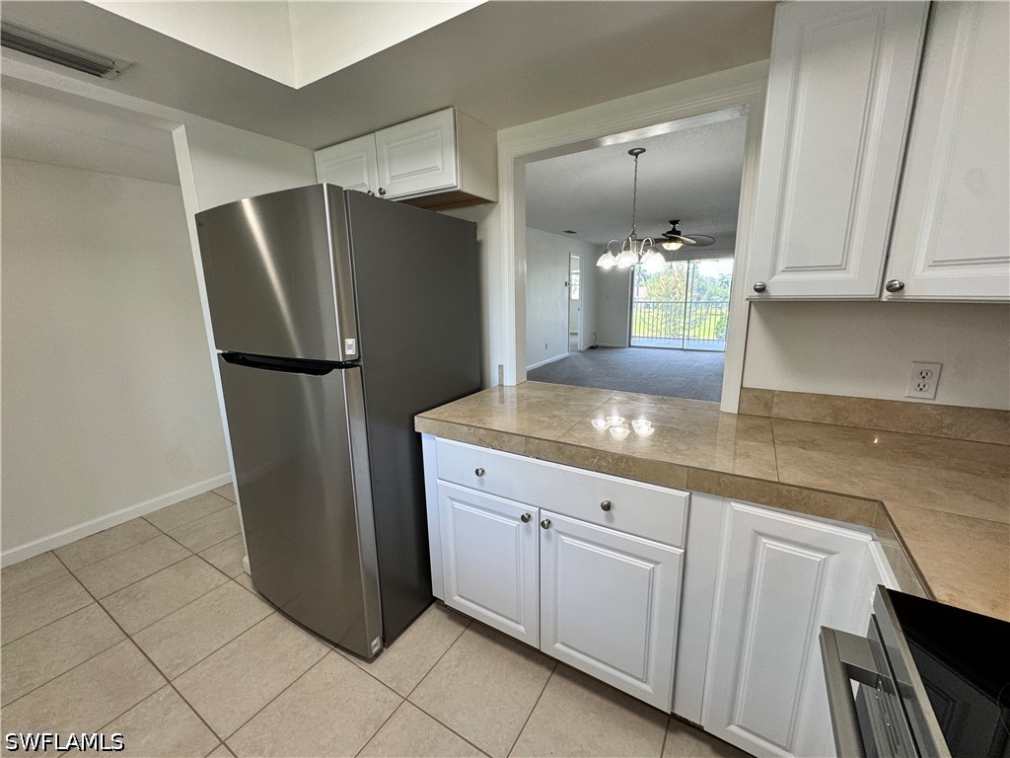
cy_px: 379
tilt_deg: -12.1
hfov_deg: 102.1
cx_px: 505
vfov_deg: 85.7
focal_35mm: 14
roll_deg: +0.3
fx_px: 408
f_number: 2.2
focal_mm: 2.22
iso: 125
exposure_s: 1/120
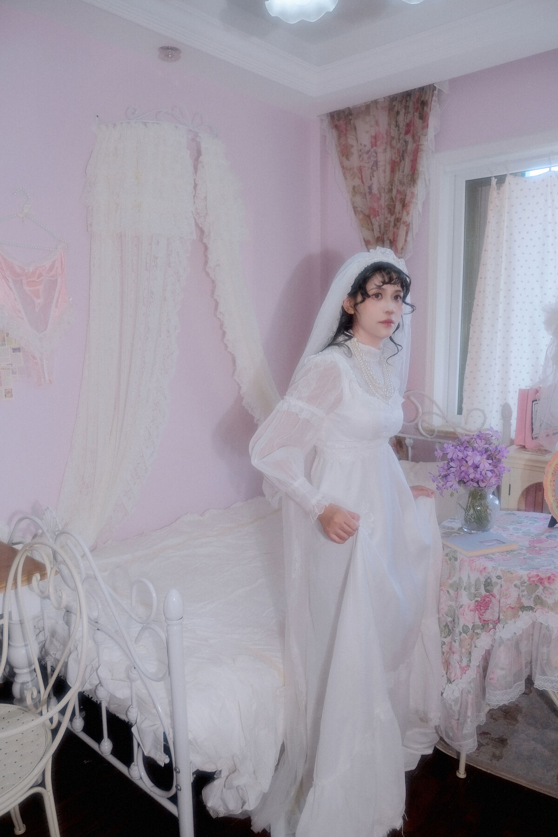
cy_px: 418
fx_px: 604
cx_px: 279
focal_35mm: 26
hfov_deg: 49.6
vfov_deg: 69.4
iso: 500
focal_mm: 17
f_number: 2.8
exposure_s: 1/250
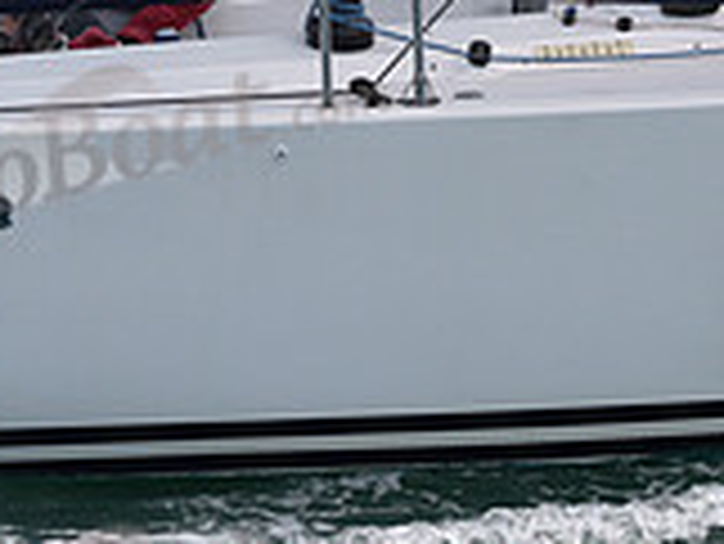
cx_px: 625
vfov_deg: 5.2
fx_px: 5944
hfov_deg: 7.0
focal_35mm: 284
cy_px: -137
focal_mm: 82
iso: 400
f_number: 5.6
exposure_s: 1/800
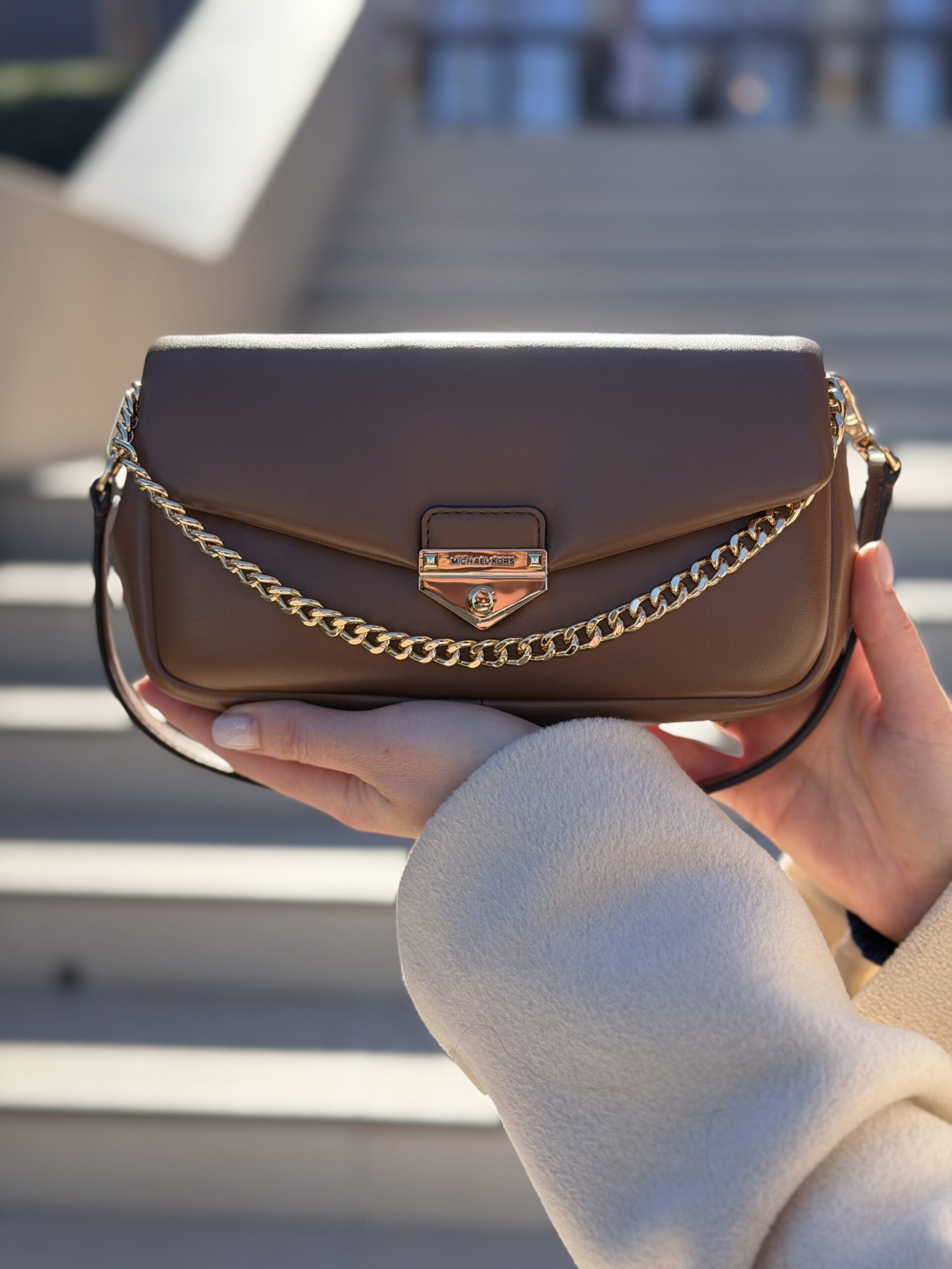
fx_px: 1760
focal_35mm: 48
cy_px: 634
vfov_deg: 39.7
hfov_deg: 30.3
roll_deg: -0.9
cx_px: 476
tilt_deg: -7.9
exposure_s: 1/1980
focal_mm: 6.76
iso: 100
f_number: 1.78
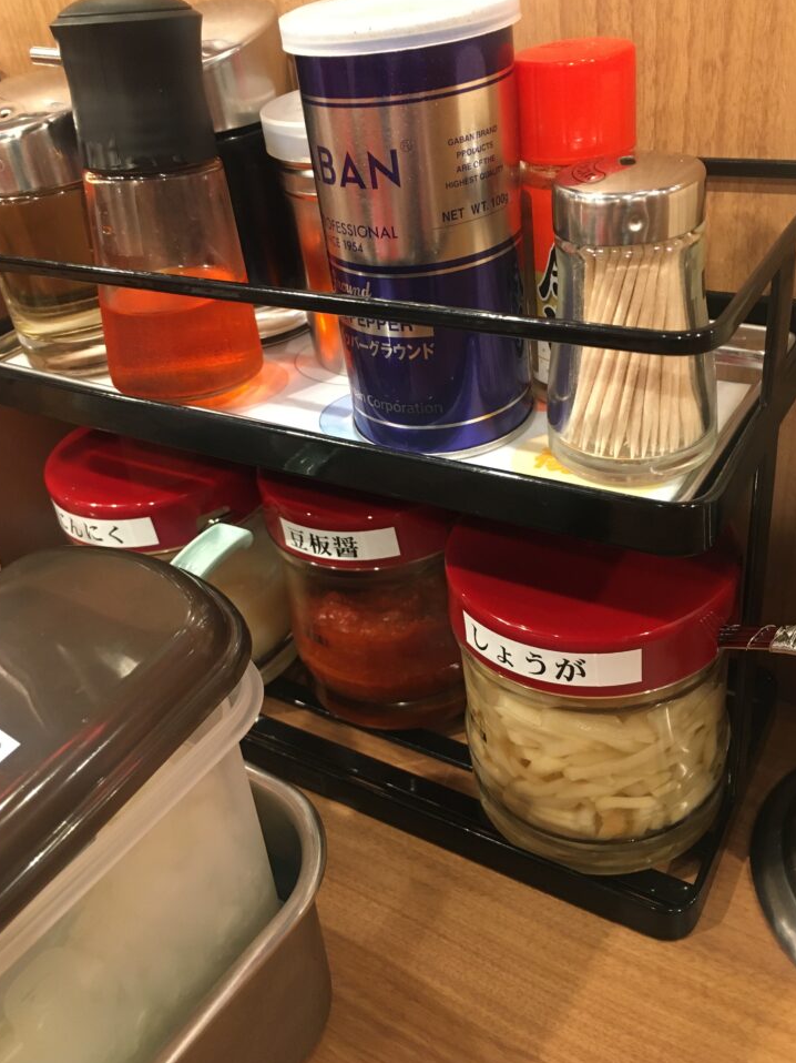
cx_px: 391
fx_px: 951
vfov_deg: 58.3
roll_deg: +8.1
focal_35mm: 31
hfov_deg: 45.4
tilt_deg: -32.6
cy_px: 509
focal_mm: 4.15
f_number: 2.2
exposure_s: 1/33
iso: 200
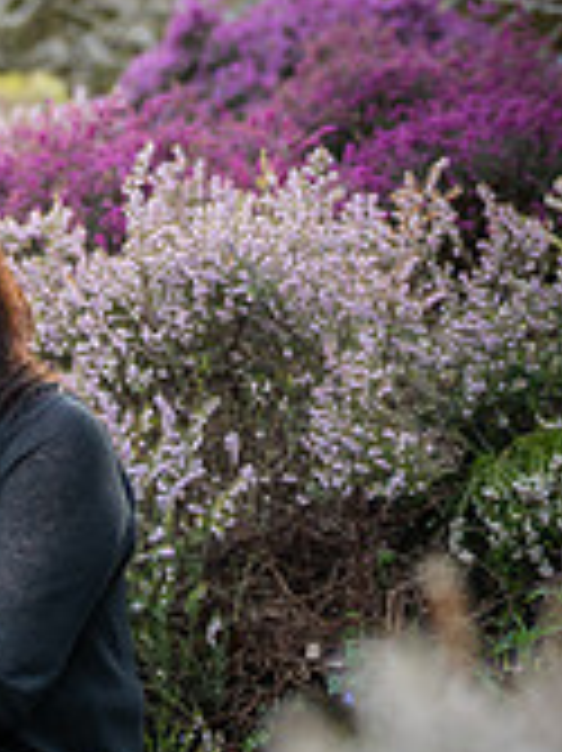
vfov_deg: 14.1
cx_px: -81
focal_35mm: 140
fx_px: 3034
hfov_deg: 10.4
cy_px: 464
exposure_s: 1/800
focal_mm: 54
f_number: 2.2
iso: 160
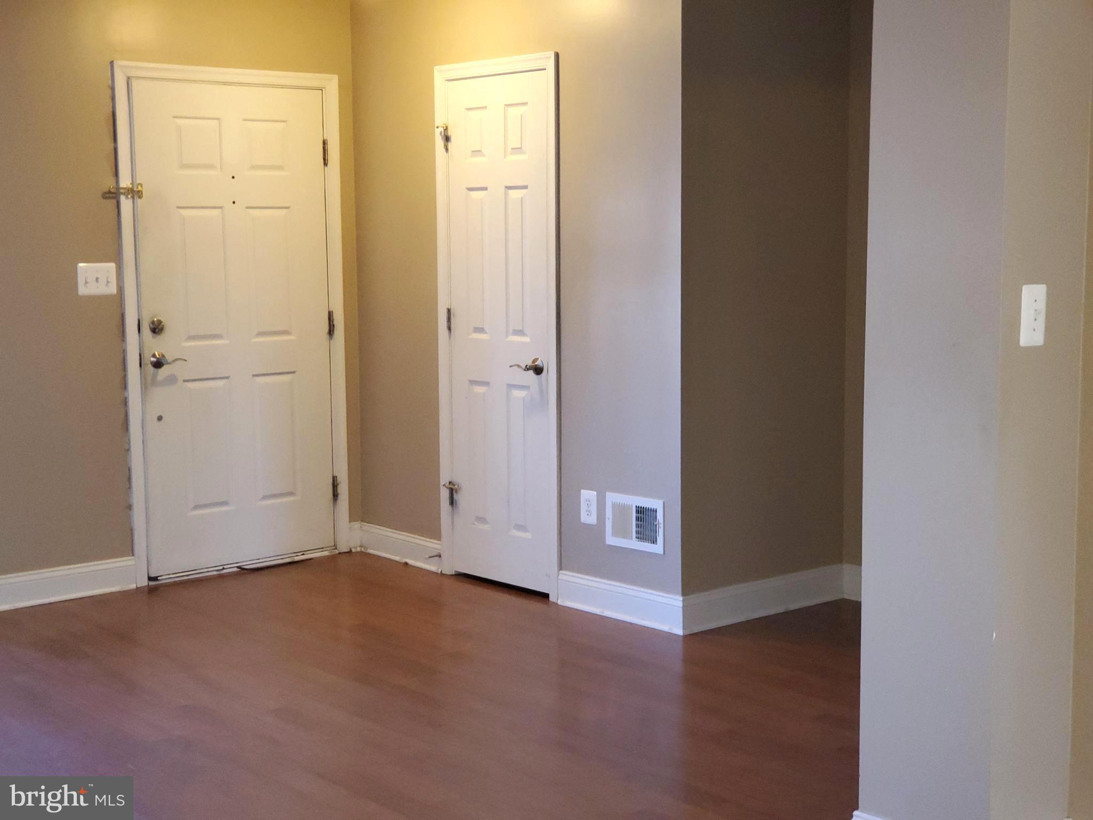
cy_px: 410
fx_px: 1642
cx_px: 546
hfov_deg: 36.8
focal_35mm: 52
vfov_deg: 28.0
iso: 400
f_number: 2.4
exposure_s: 1/24
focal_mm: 6
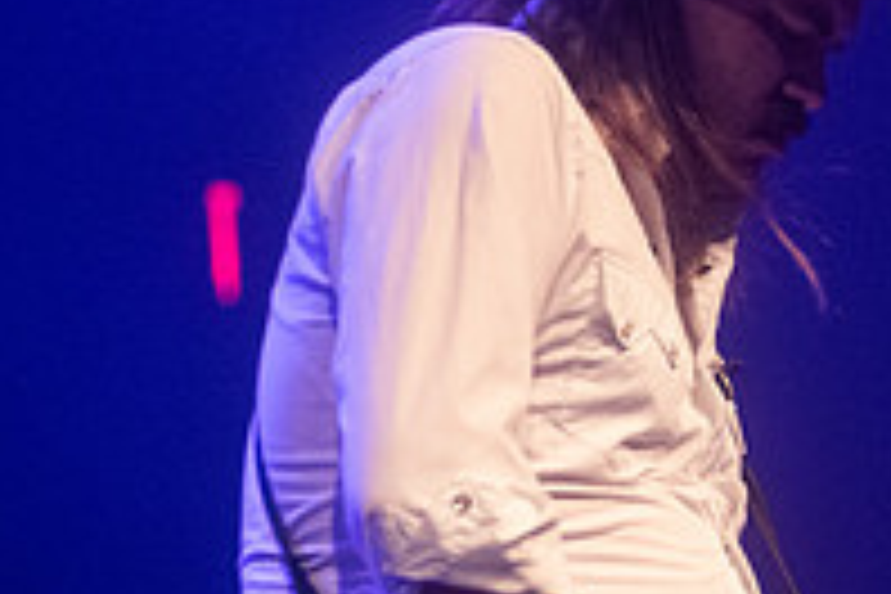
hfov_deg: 6.0
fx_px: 8414
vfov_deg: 4.0
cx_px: 1080
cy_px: 475
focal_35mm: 340
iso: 2500
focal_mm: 116
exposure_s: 1/160
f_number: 3.2
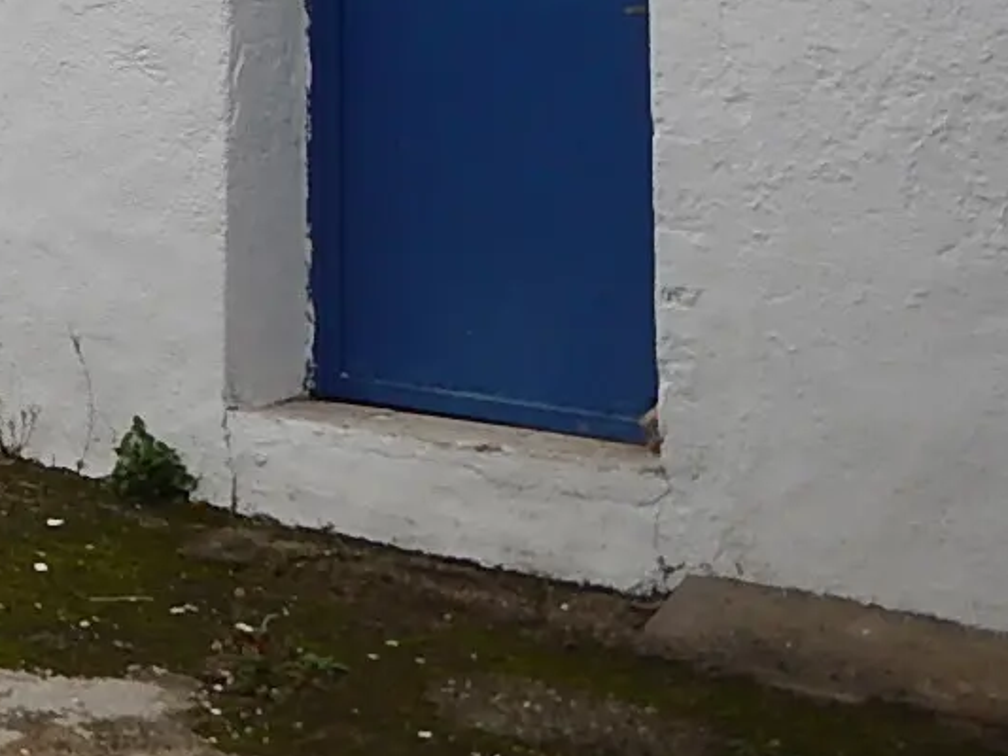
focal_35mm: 84
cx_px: -444
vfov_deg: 16.5
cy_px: -246
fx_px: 2447
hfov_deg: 20.4
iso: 125
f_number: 3.9
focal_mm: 5
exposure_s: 1/160
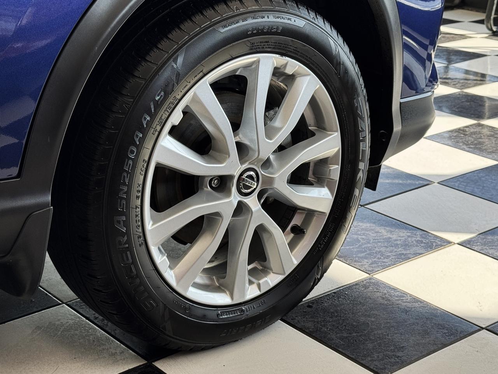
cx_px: 249
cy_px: 187
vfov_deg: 22.3
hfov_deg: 29.4
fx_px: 950
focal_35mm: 66
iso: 64
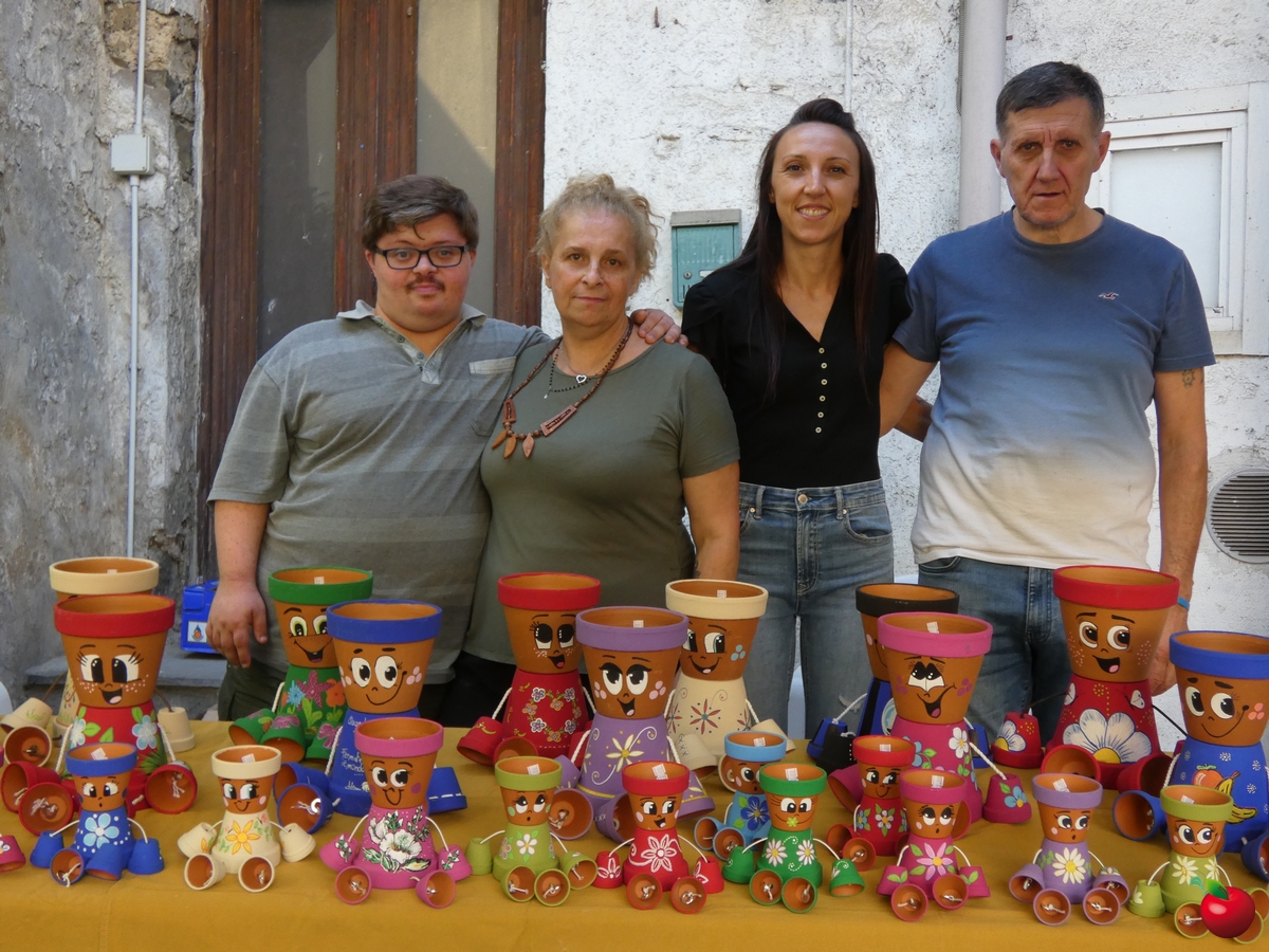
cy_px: 476
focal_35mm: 43
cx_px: 634
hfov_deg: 43.9
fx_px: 1576
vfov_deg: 33.6
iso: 200
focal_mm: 7.8
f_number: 3.7
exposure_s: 1/80
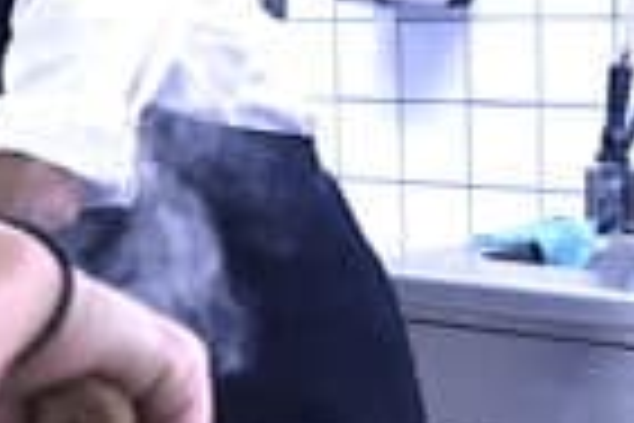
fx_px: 2025
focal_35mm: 115
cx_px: -148
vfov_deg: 11.9
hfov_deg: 16.9
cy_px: 270
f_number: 5.6
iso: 1600
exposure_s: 1/125
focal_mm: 18
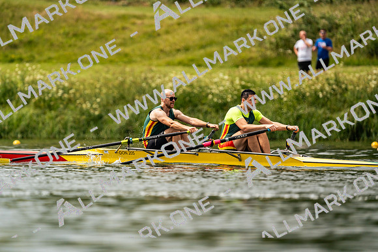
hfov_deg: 3.4
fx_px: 6301
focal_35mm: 600
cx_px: 189
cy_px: 126
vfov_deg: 2.3
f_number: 6.3
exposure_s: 1/2000
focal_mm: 600
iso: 250
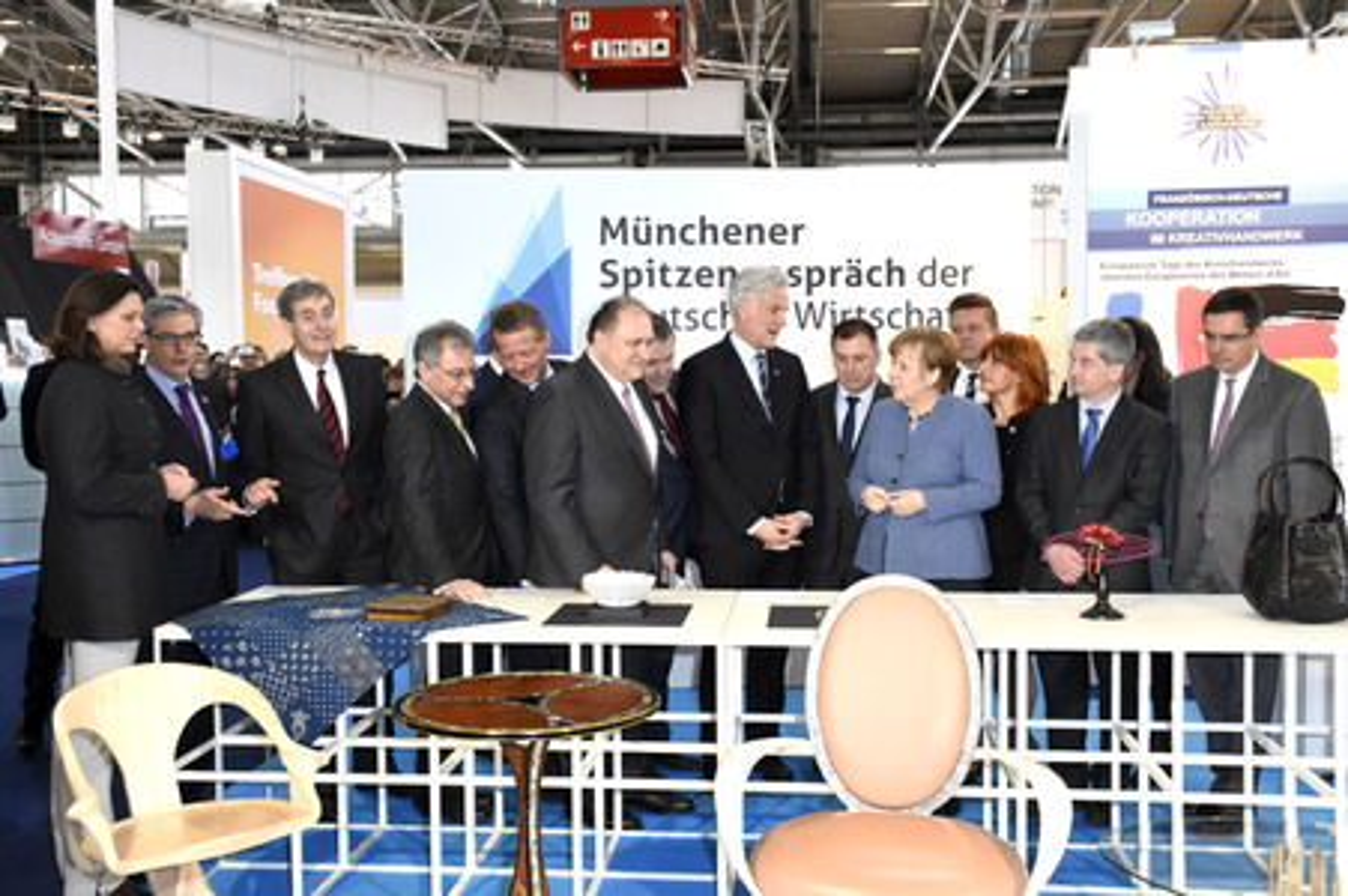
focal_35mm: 39
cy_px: 448
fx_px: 1459
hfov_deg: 49.6
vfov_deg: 34.2
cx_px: 674
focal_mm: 26
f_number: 6.3
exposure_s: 1/60
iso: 1600
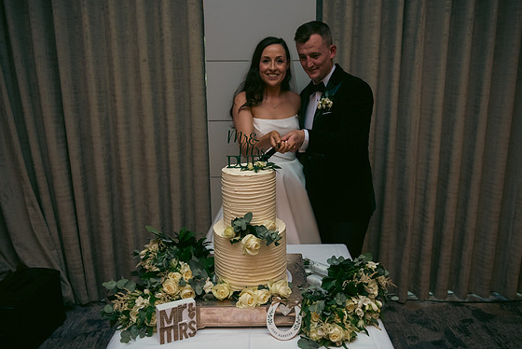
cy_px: 170
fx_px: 421
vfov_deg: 45.0
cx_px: 268
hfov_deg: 63.6
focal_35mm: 29
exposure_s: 1/160
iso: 800
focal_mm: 28
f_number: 3.5
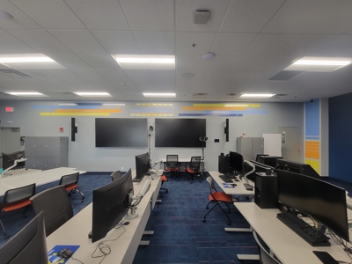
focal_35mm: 13
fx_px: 132
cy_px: 132
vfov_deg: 89.9
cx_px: 176
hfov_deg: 106.2
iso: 200
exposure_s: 1/50
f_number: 2.2
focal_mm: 2.2
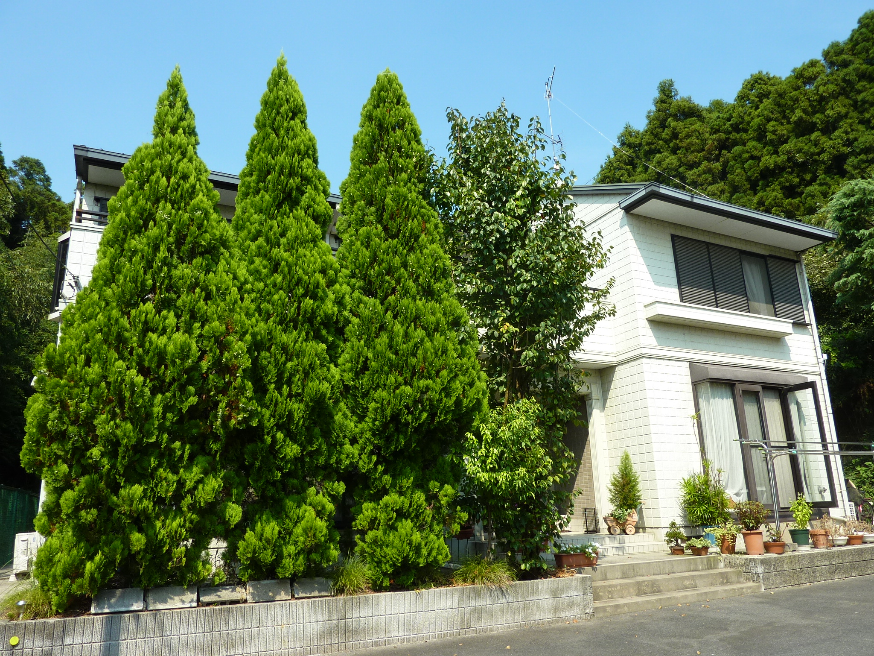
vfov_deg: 54.9
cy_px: 328
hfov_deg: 69.4
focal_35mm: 25
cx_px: 437
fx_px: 631
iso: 80
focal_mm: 4.1
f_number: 4
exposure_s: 1/320
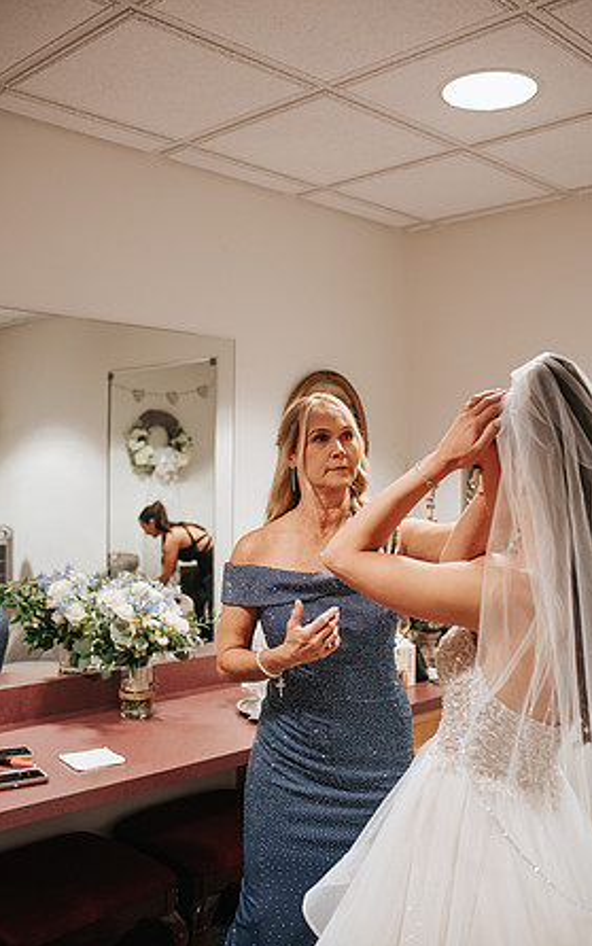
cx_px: 316
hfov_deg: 35.3
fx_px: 929
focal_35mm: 36
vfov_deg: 54.0
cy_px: 475
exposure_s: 1/125
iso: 1000
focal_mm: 35
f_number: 2.8
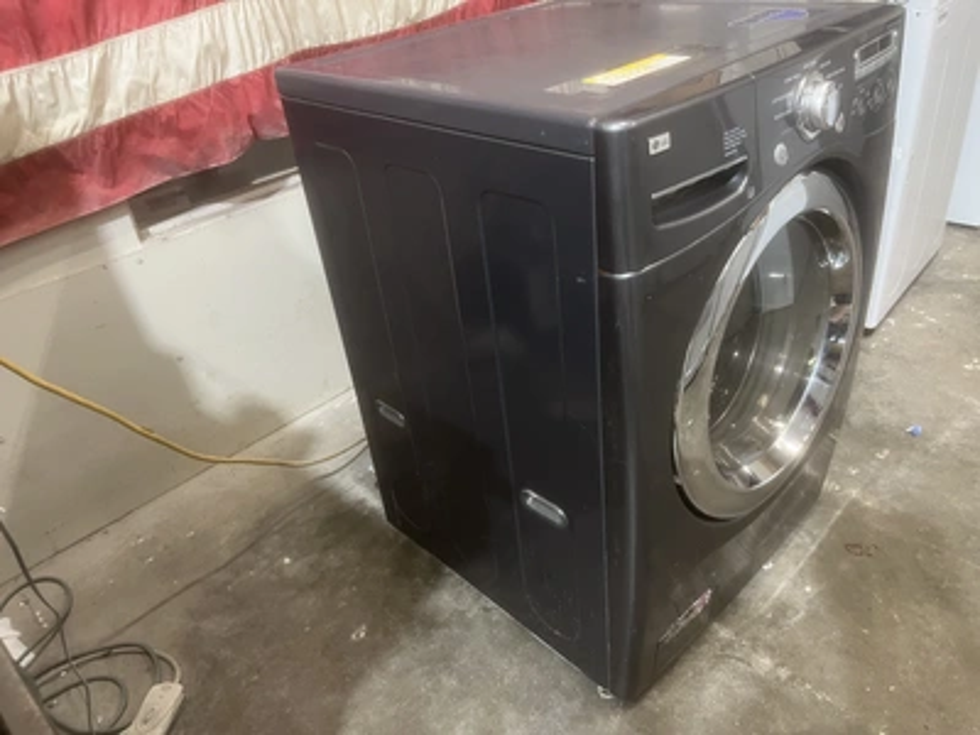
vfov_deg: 53.1
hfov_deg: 67.3
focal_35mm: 26
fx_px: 736
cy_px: 368
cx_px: 490
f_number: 1.6
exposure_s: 1/60
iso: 250
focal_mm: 5.1
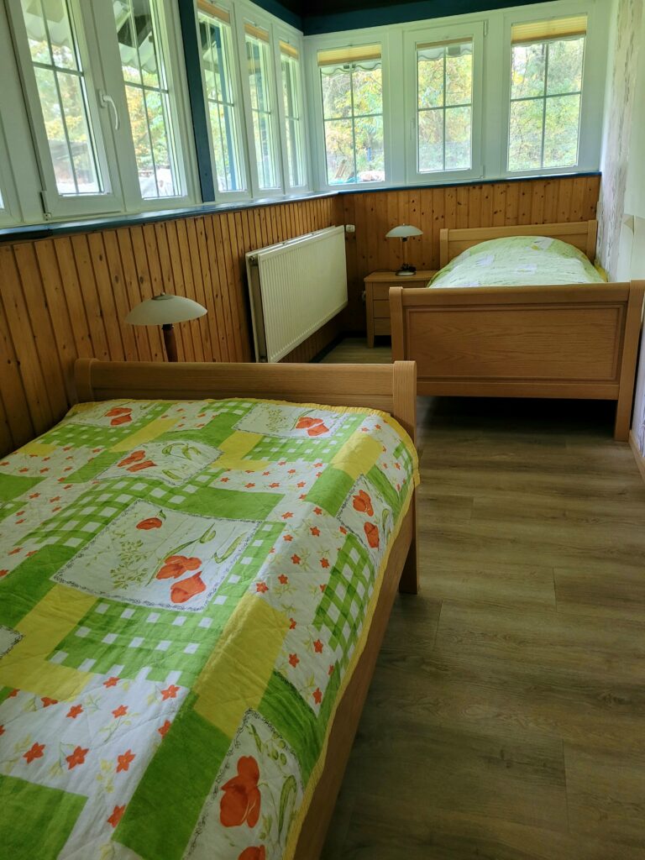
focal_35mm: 26
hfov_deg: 53.1
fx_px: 646
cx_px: 322
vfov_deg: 67.3
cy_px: 430
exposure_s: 1/50
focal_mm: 5.4
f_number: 1.8
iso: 400
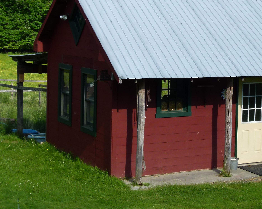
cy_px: 68
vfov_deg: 18.4
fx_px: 644
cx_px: 206
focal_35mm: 83
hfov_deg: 22.7
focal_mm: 9.4
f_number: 4
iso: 100
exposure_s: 1/500
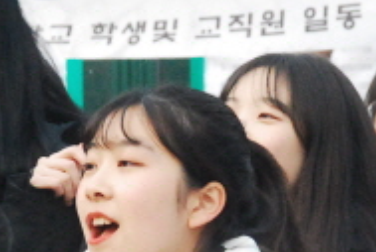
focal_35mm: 377
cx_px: 155
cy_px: 269
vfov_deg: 3.7
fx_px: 3947
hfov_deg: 5.5
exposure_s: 1/250
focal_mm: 68
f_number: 7.1
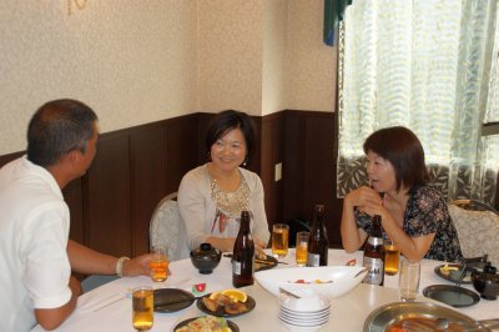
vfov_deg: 29.8
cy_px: 166
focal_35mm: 45
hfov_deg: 43.6
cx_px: 250
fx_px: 623
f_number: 5.6
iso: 400
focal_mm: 30
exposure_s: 1/60
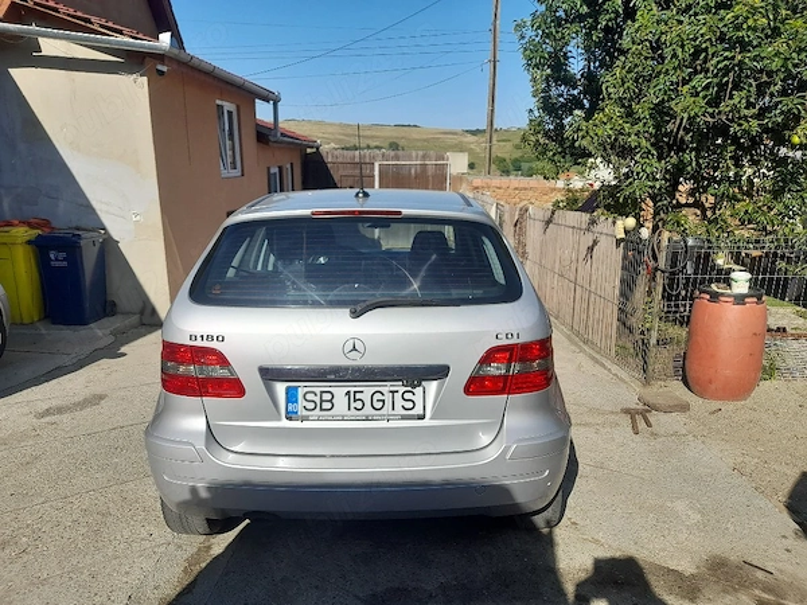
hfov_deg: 69.4
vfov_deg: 54.9
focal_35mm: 25
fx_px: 583
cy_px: 302
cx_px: 404
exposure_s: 1/909
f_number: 2
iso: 20
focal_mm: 4.6
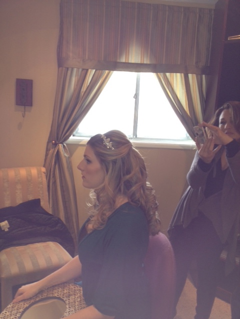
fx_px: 324
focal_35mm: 35
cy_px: 160
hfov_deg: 40.7
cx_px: 120
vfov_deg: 52.6
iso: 80
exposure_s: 1/20
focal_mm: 4.28
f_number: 2.4
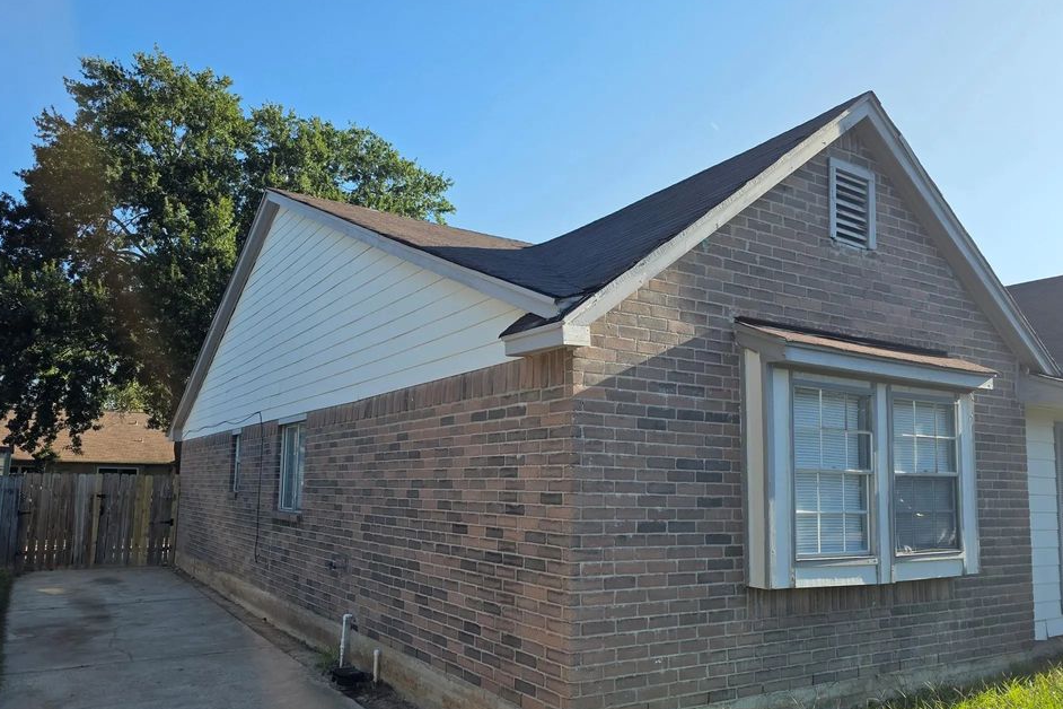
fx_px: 768
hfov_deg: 69.3
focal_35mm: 26
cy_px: 401
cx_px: 497
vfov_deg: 49.4
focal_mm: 6.3
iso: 80
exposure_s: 1/2921
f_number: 1.7
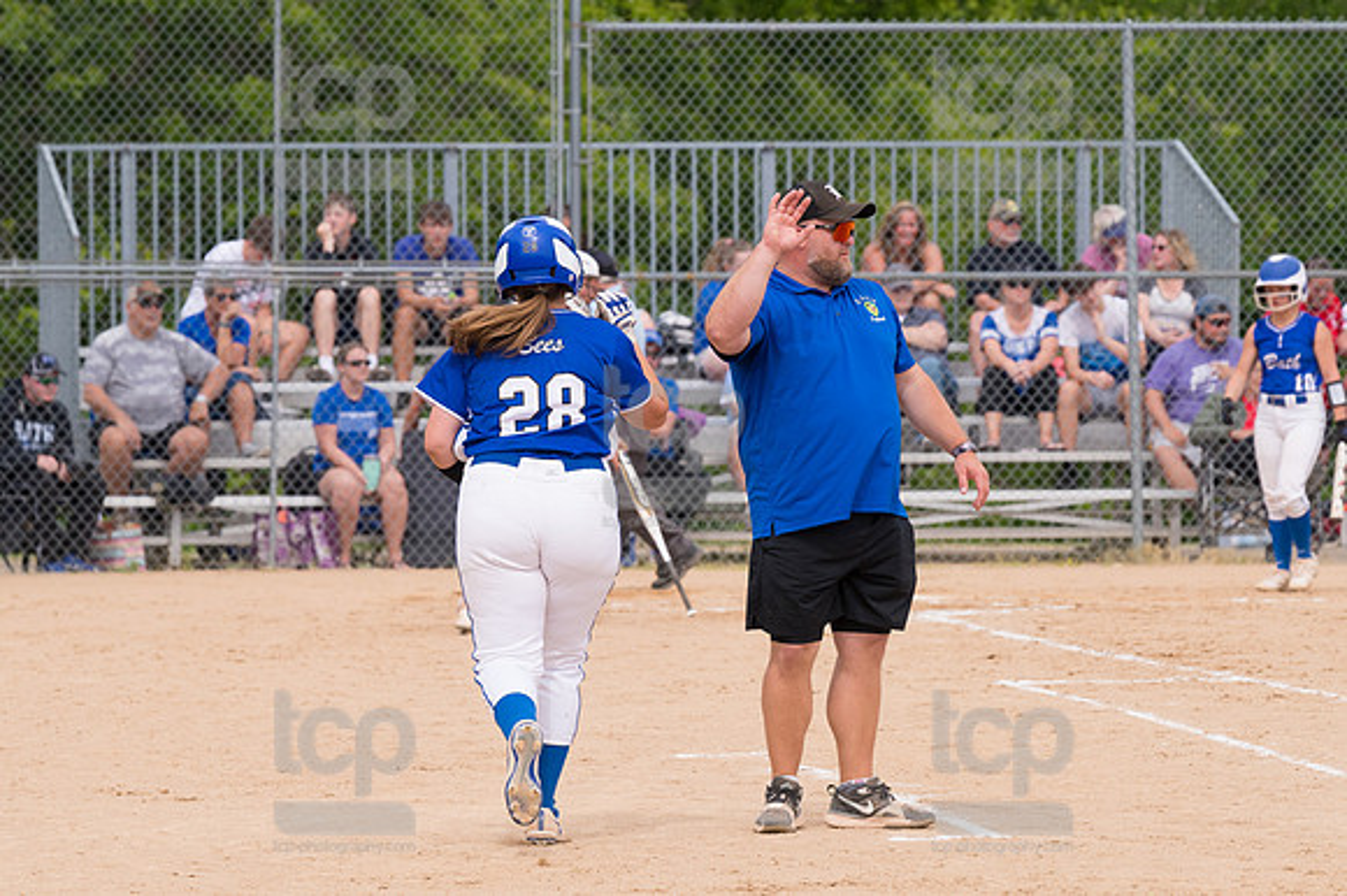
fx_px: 10096
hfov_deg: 7.6
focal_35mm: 270
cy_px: 448
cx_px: 674
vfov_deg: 5.1
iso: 320
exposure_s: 1/1600
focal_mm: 180
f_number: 5.6
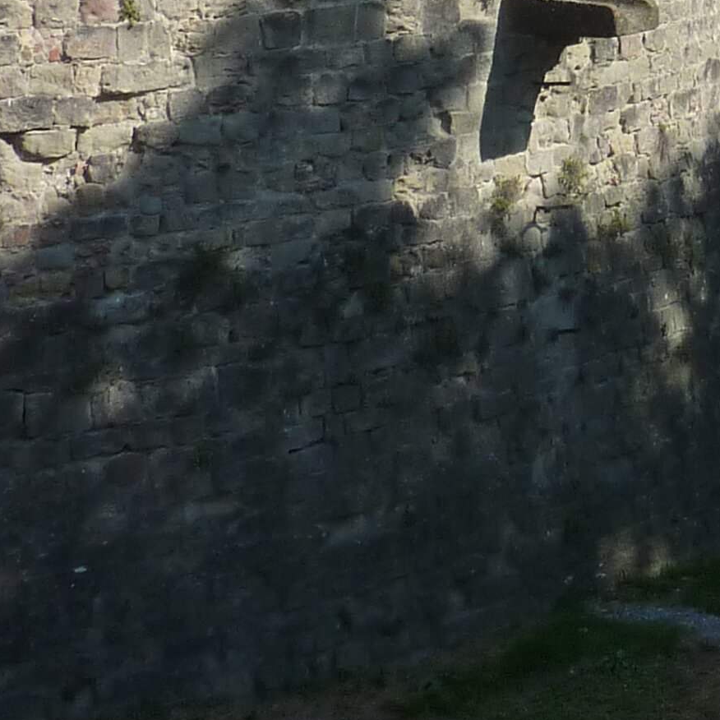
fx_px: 2165
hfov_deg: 17.9
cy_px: -381
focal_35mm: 92
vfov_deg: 17.0
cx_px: 877
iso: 125
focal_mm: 4.1
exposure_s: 1/500
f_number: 5
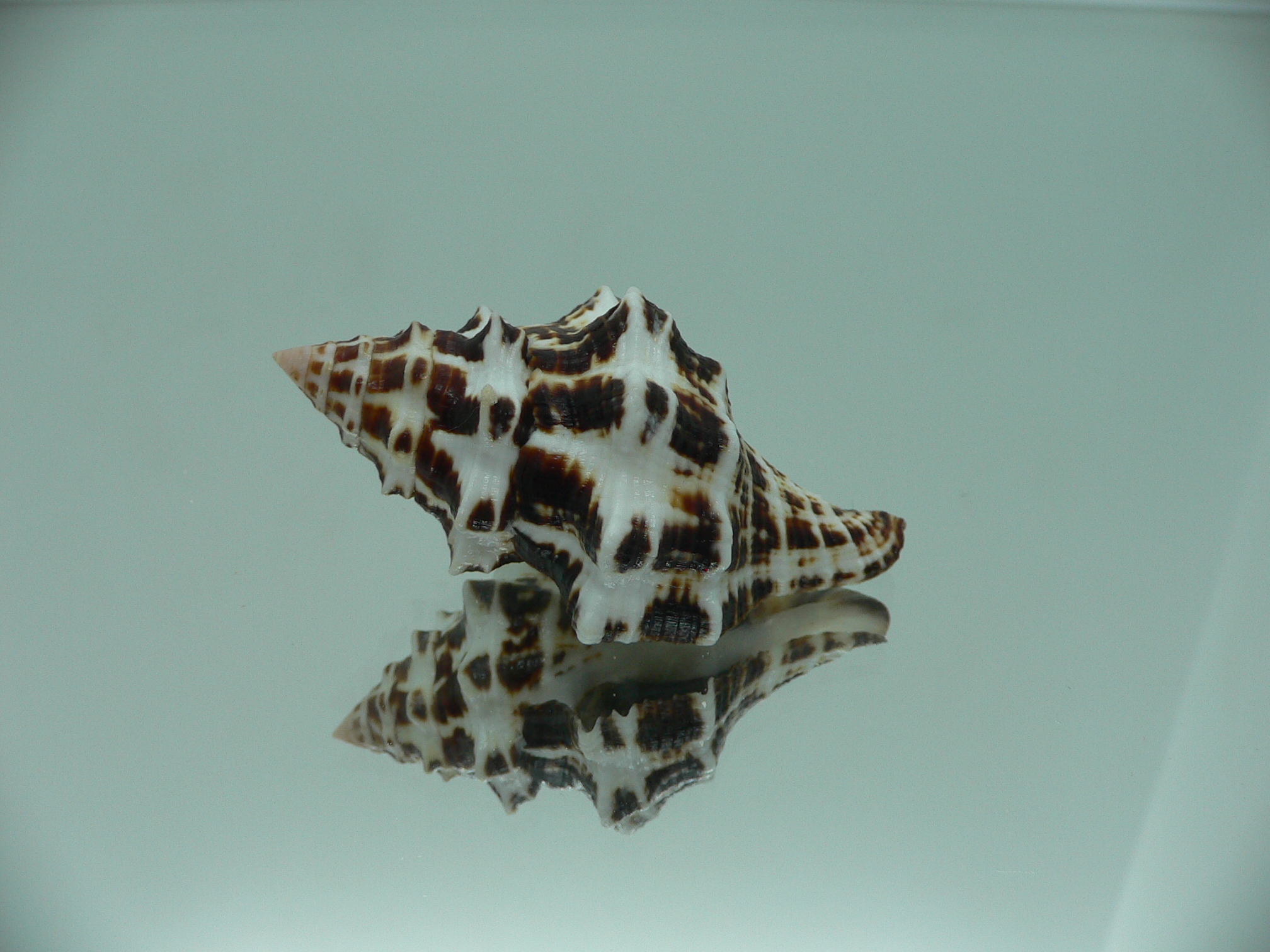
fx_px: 1284
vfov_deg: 40.7
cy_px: 476
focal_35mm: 35
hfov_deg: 52.6
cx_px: 635
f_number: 2.8
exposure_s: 1/60
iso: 80
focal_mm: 4.6
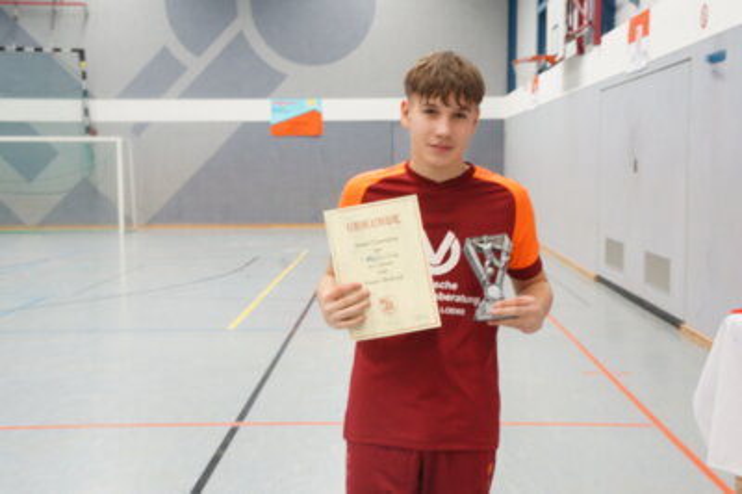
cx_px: 371
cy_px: 247
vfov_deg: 27.2
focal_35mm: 50
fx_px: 1019
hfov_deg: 40.0
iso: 3200
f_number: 11
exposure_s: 1/25
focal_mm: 33
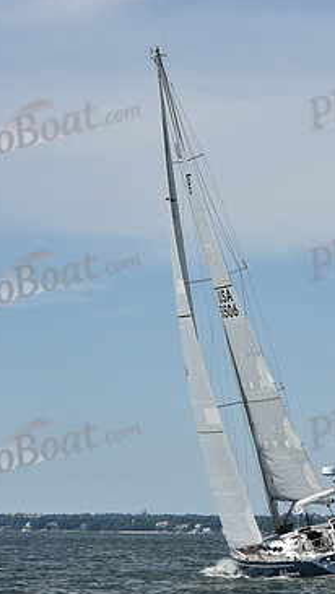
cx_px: 225
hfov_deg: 7.5
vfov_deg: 13.2
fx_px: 2568
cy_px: 347
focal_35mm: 163
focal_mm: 98
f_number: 11
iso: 320
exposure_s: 1/1000
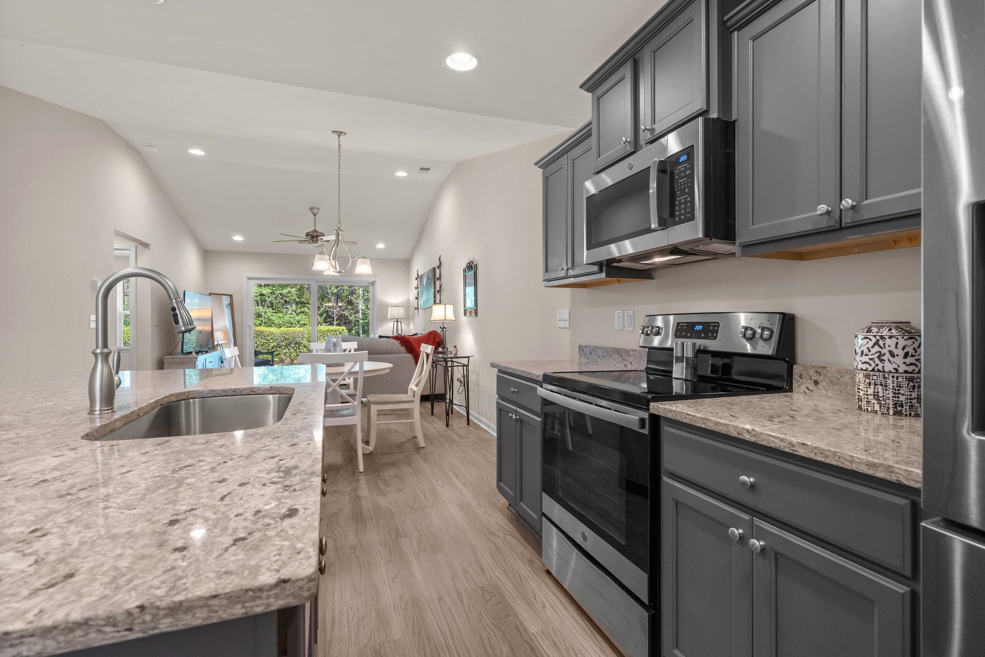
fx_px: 438
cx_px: 492
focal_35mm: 16
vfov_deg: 73.8
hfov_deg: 96.7
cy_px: 328
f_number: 8
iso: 800
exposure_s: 1/15
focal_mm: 16
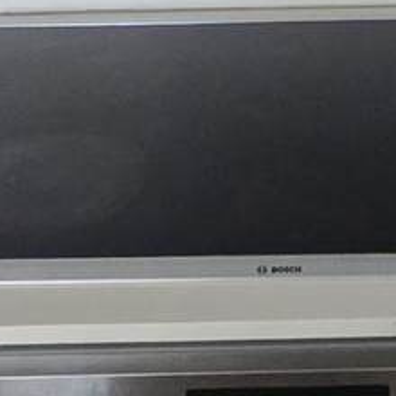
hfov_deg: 25.6
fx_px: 867
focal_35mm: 67
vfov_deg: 24.3
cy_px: -22
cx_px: 259
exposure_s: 1/60
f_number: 2.2
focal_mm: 2.2
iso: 320
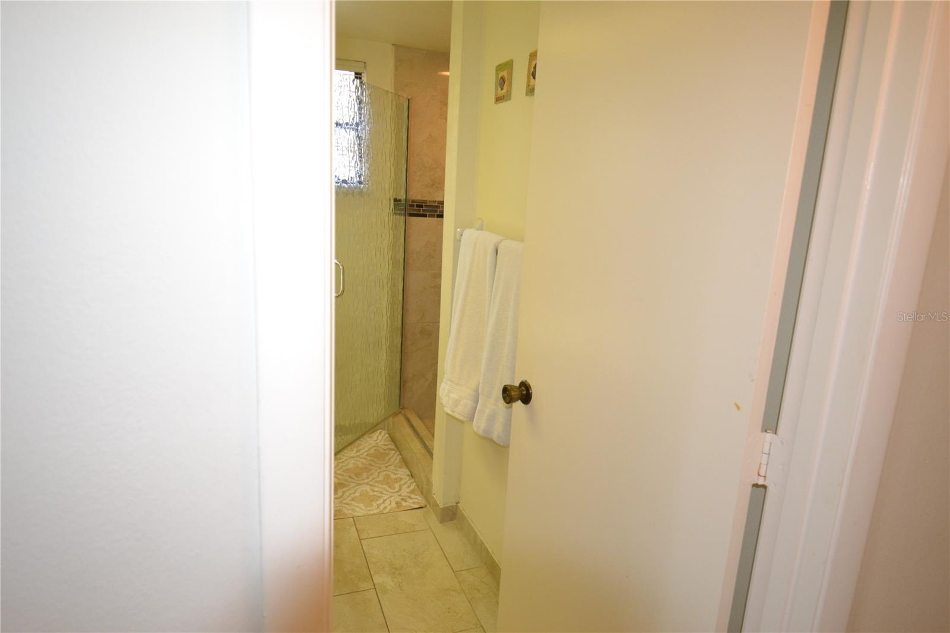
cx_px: 475
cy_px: 316
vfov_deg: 59.5
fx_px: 554
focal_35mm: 21
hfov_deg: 81.2
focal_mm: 14
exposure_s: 1/60
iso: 900
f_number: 4
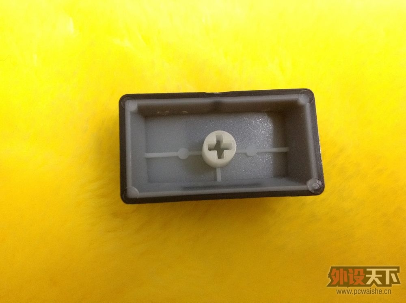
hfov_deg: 52.7
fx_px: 410
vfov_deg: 40.6
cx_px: 203
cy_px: 152
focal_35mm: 35
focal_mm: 4.28
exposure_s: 1/17
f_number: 2.4
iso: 320
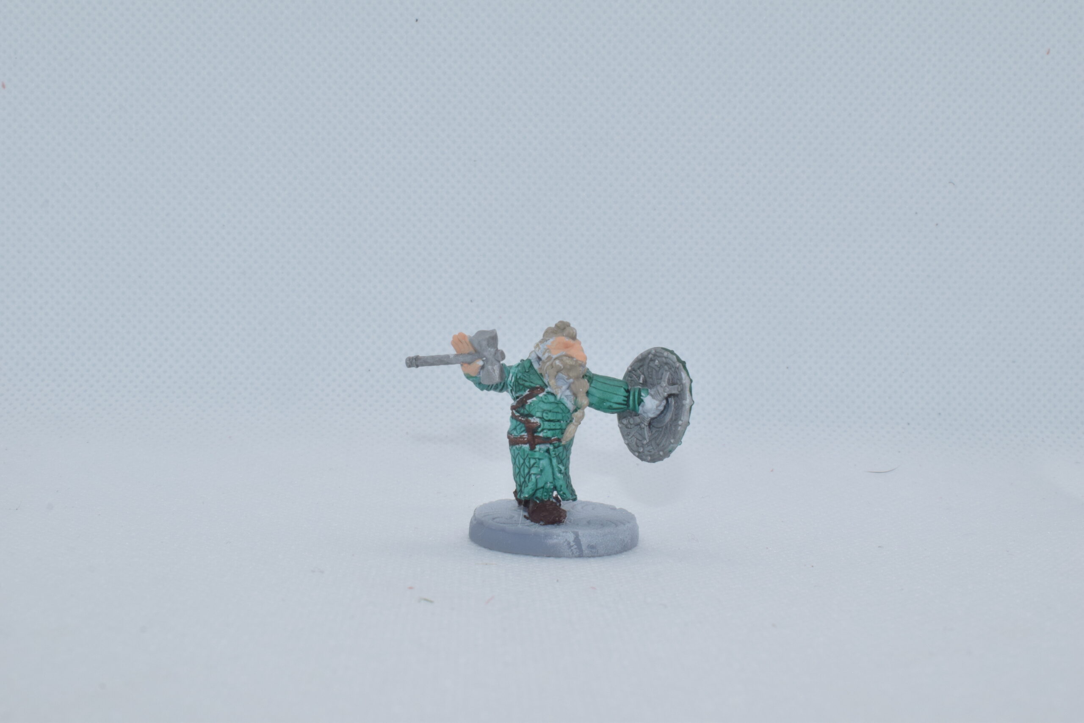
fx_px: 1626
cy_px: 362
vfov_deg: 25.1
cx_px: 542
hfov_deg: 36.9
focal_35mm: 54
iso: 800
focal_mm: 36
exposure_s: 1/125
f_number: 22
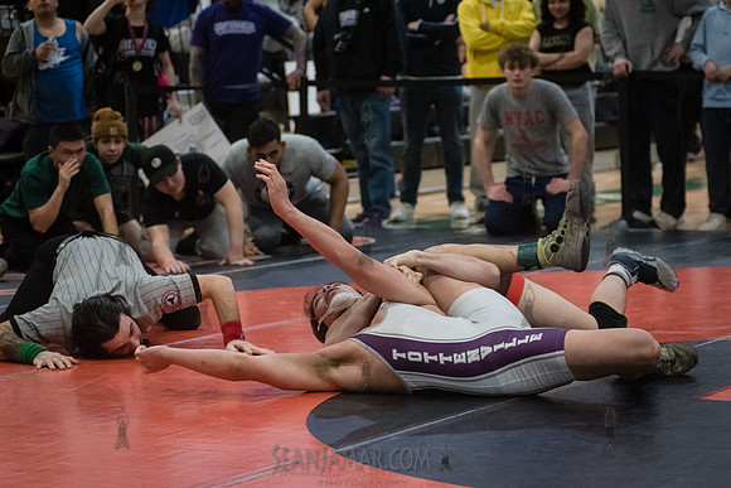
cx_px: 415
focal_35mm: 108
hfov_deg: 18.8
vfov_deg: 12.6
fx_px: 2203
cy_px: 275
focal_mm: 80
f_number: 3.5
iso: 8000
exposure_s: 1/500
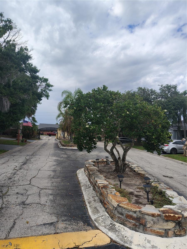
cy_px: 124
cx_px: 94
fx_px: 173
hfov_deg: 56.8
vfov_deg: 71.6
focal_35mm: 24
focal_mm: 5.56
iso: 100
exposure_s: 1/1340
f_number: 1.8
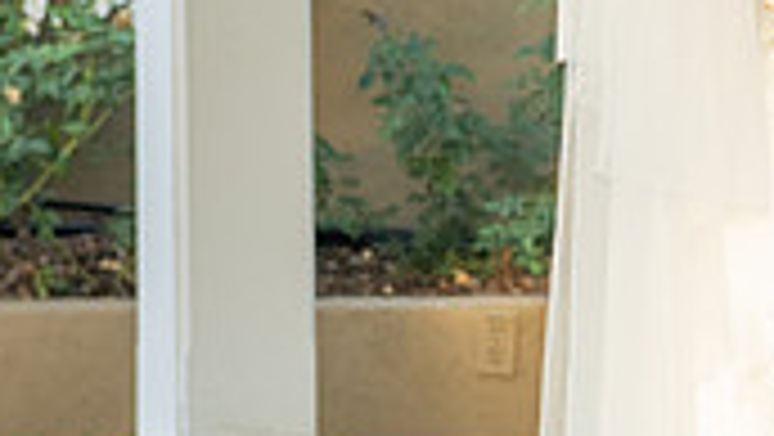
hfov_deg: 6.4
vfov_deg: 3.6
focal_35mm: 334
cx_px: 1248
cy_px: -179
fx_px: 6859
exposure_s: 1/200
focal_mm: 70
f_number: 6.3
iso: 500
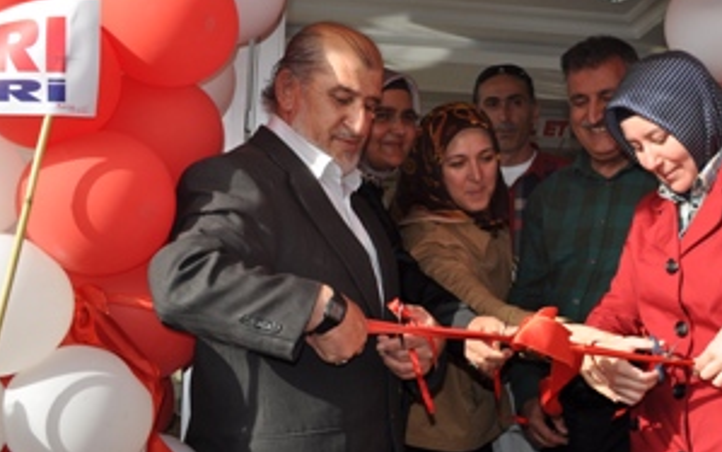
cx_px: 534
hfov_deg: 36.1
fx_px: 1082
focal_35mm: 55
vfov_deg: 23.6
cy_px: 208
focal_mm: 24
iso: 200
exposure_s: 1/200
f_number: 9
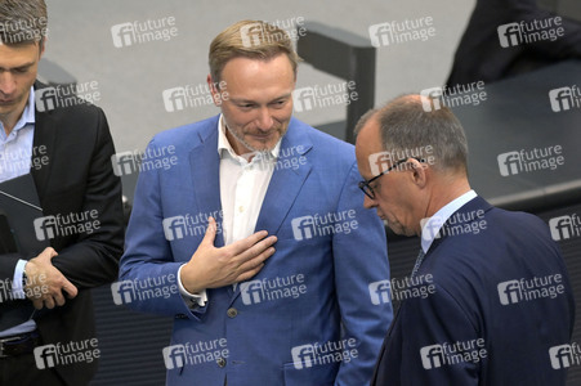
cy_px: 193
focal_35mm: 250
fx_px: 4032
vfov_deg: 5.5
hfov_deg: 8.2
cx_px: 290
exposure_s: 1/400
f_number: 5.6
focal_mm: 250
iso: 8000
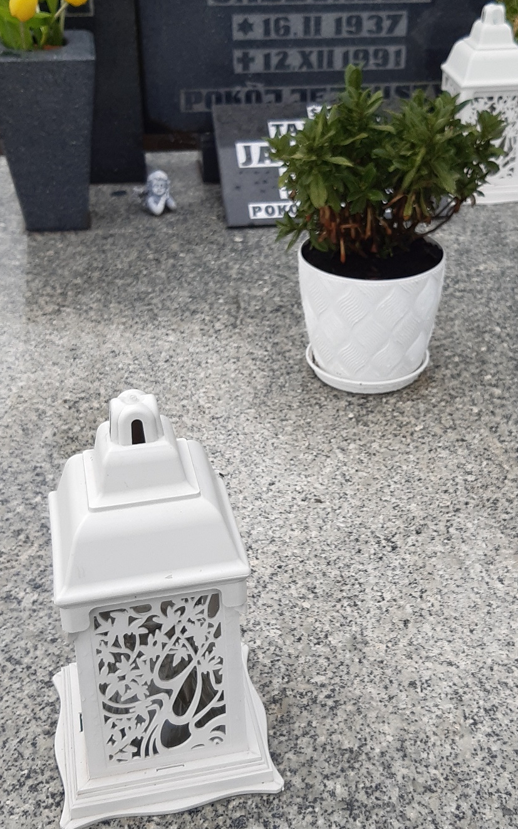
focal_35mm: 48
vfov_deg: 41.8
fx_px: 1084
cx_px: 333
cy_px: 387
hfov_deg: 26.8
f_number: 1.7
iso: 40
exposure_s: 1/1290
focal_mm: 3.92
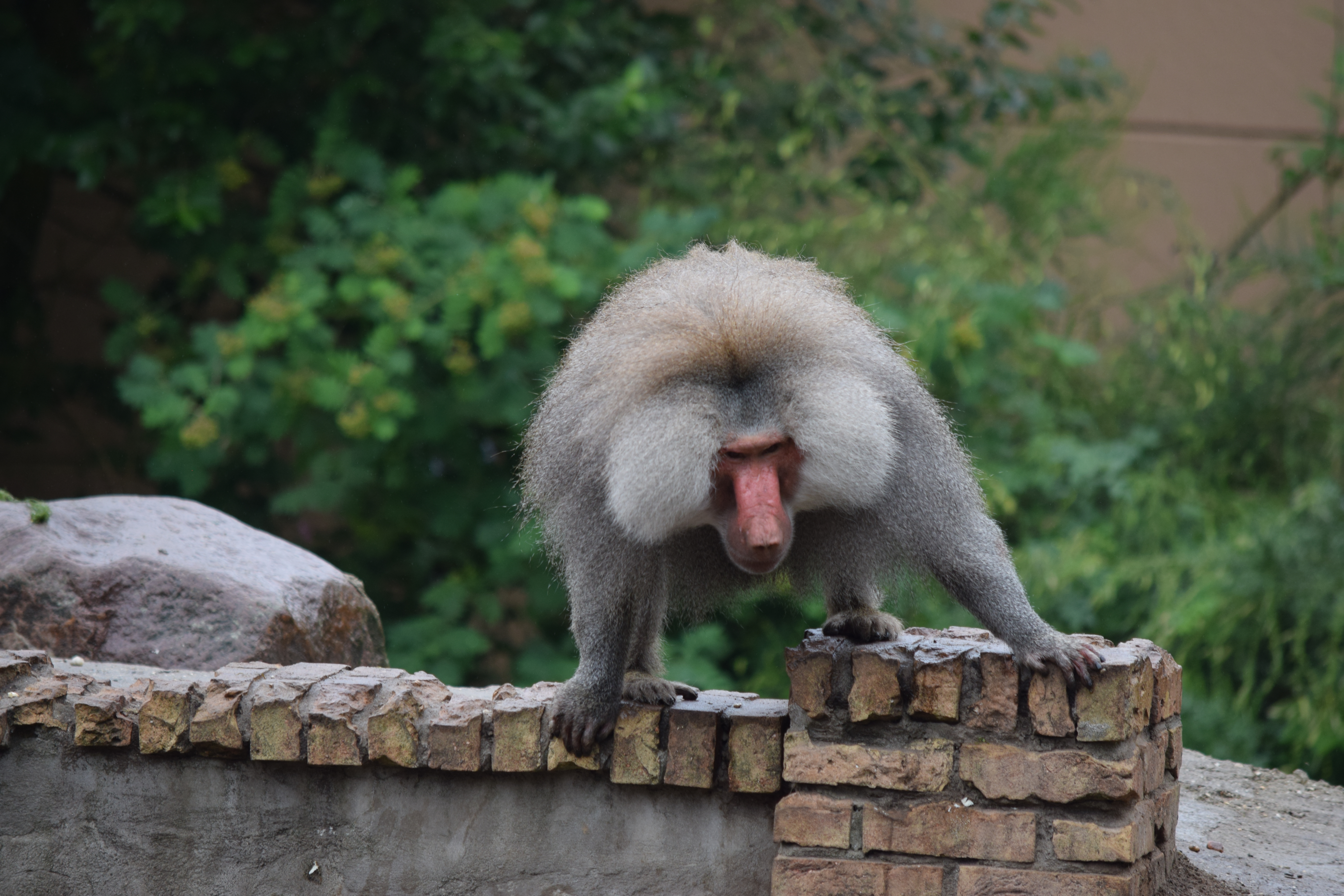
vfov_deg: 4.4
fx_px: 11759
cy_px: 448
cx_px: 672
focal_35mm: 315
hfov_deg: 6.5
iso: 400
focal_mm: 210
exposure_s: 1/250
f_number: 5.3
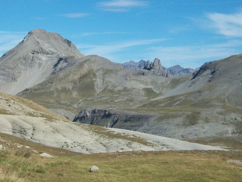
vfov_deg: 14.1
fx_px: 734
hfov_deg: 18.7
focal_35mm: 105
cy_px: 84
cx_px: 90
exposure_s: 1/250
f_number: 8.9
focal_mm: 13.7
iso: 80
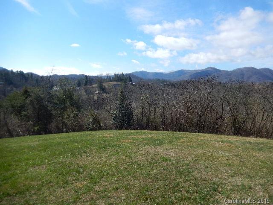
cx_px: 136
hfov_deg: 69.4
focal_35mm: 25
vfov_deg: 54.9
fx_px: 197
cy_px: 102
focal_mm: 4.5
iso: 125
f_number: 6.8
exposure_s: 1/400
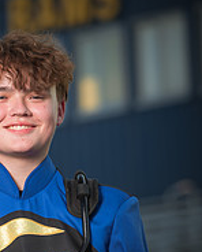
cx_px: 19
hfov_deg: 3.4
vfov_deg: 4.2
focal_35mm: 458
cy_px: 260
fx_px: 3411
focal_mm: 200
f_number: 5.6
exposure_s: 1/200
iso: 100
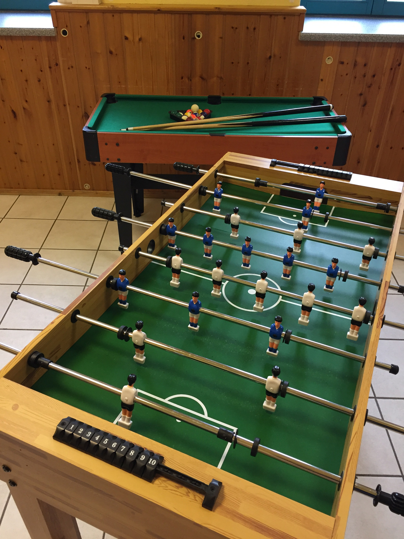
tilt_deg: -36.7
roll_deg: -1.9
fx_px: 451
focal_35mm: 29
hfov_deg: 48.2
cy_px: 270
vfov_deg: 61.7
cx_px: 202
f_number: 2.2
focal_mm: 4.15
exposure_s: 1/33
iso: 160
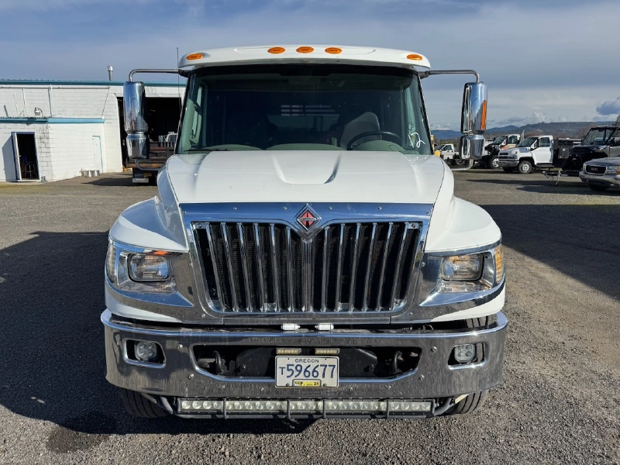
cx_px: 310
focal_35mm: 24
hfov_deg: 71.6
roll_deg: +0.5
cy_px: 232
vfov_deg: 56.8
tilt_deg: -12.7
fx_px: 430
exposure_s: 1/6410
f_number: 1.78
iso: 80
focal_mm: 6.76
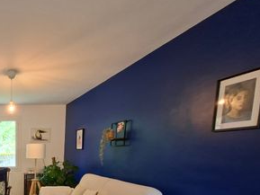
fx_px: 203
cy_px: 182
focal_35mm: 27
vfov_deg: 45.7
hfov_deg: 50.6
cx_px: -8
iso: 250
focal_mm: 1.74
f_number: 2.2
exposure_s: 1/24
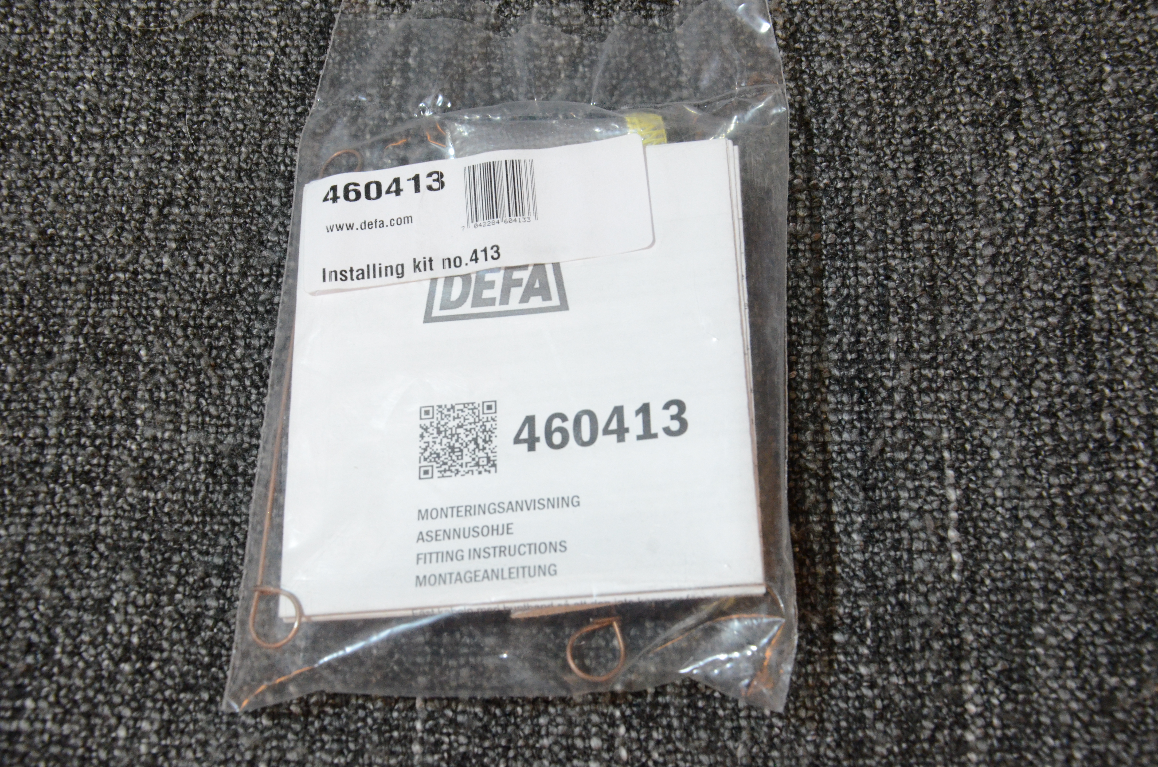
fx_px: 1541
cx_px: 579
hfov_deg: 41.2
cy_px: 384
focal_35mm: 48
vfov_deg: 28.0
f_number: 11
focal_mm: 32
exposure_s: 1/60
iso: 2500
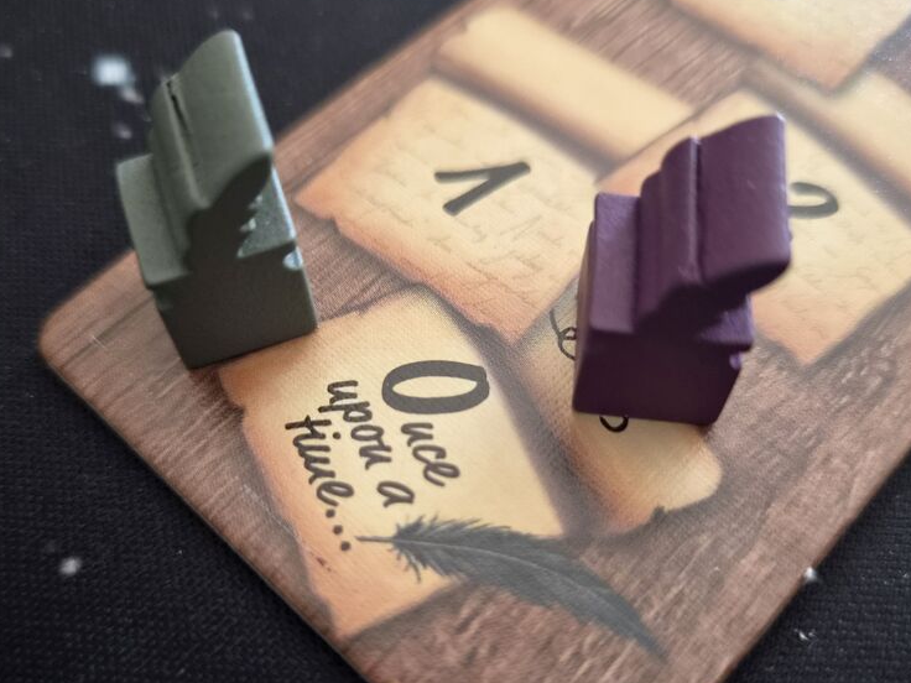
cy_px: 437
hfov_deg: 56.8
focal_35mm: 32
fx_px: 842
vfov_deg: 43.7
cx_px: 441
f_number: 1.8
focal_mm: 5.4
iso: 1250
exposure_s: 1/100
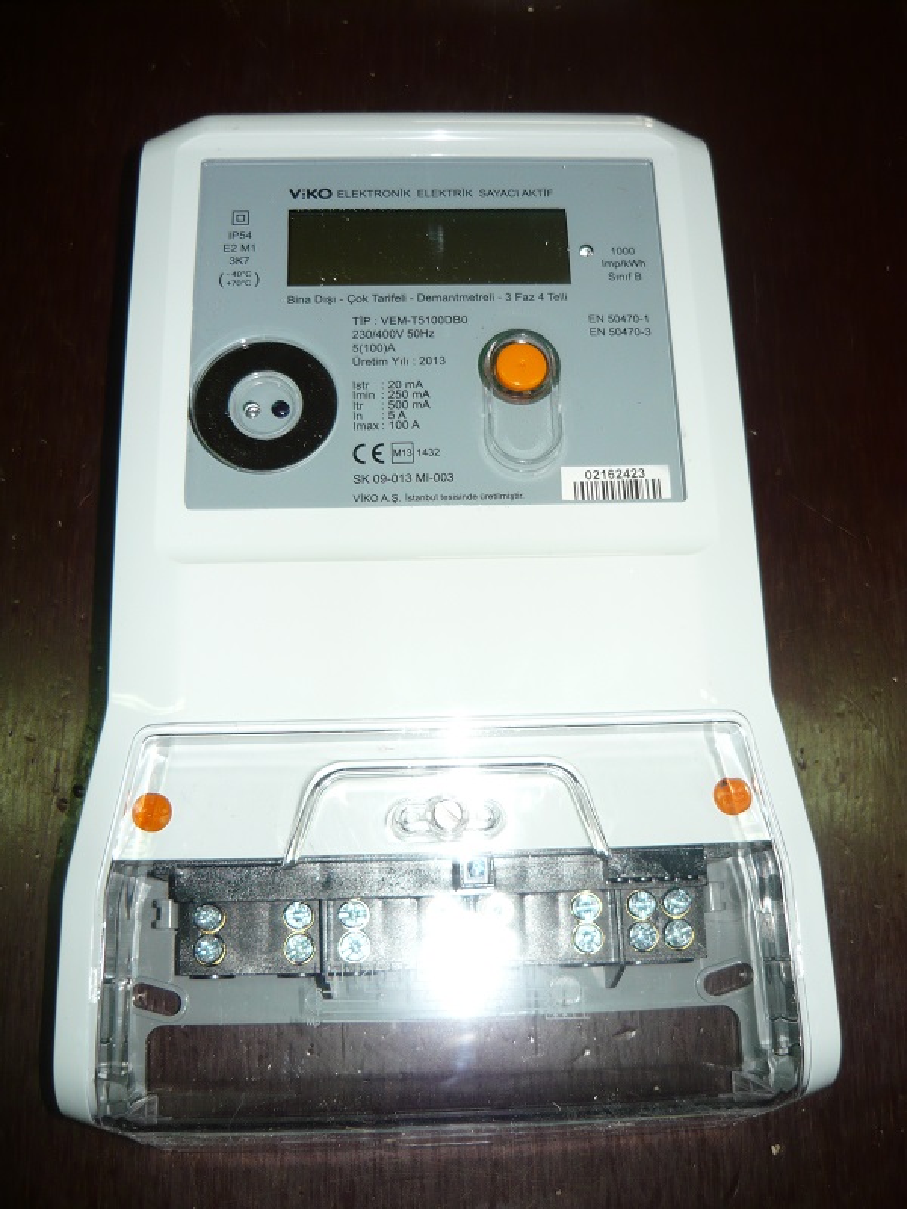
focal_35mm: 33
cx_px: 454
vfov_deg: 55.4
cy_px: 604
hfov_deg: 42.9
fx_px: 1153
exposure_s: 1/30
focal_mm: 5.5
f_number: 2.8
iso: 100
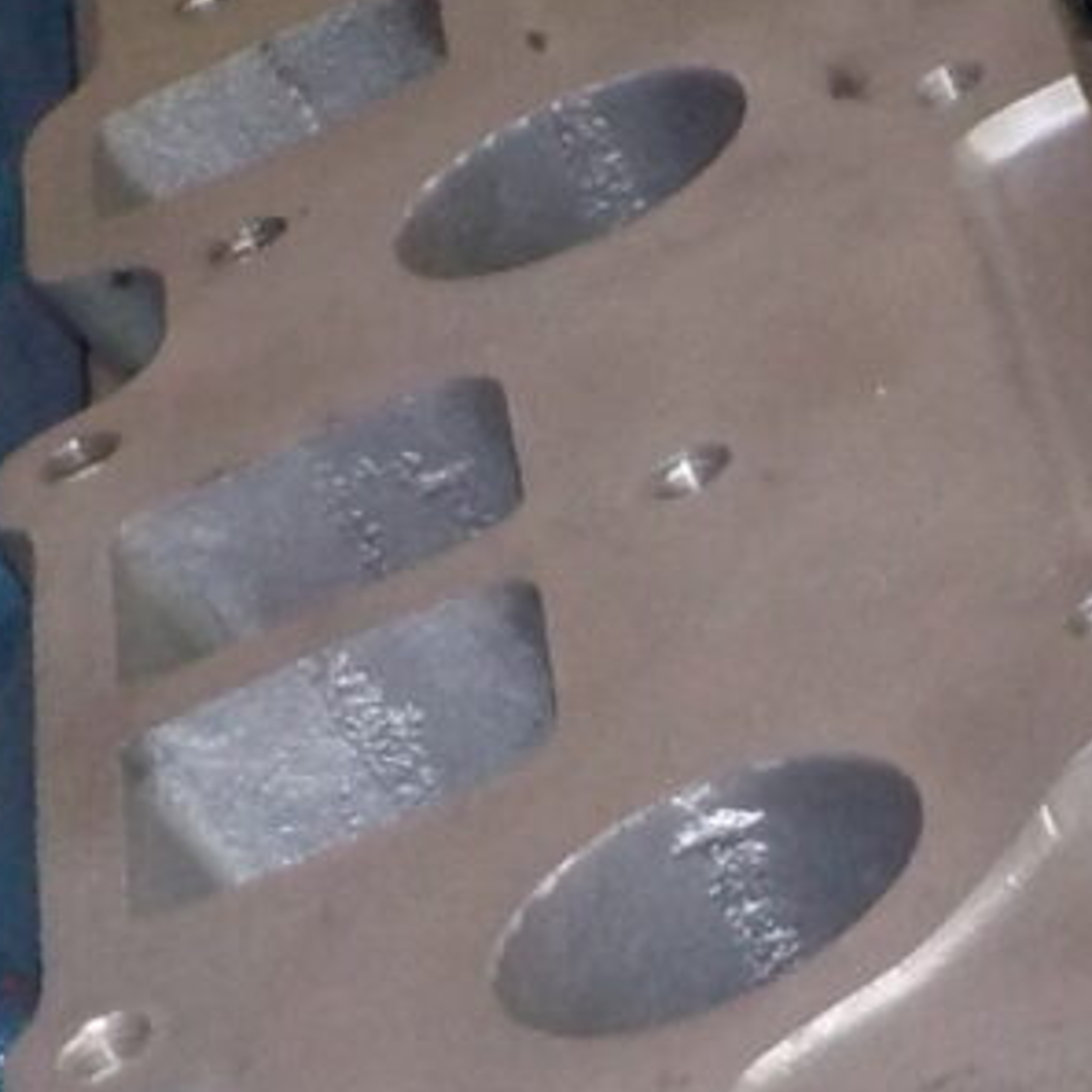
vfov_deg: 9.3
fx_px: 6531
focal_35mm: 183
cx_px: 886
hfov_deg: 9.5
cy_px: 1570
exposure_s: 1/30
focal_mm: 4.1
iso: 200
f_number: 3.3
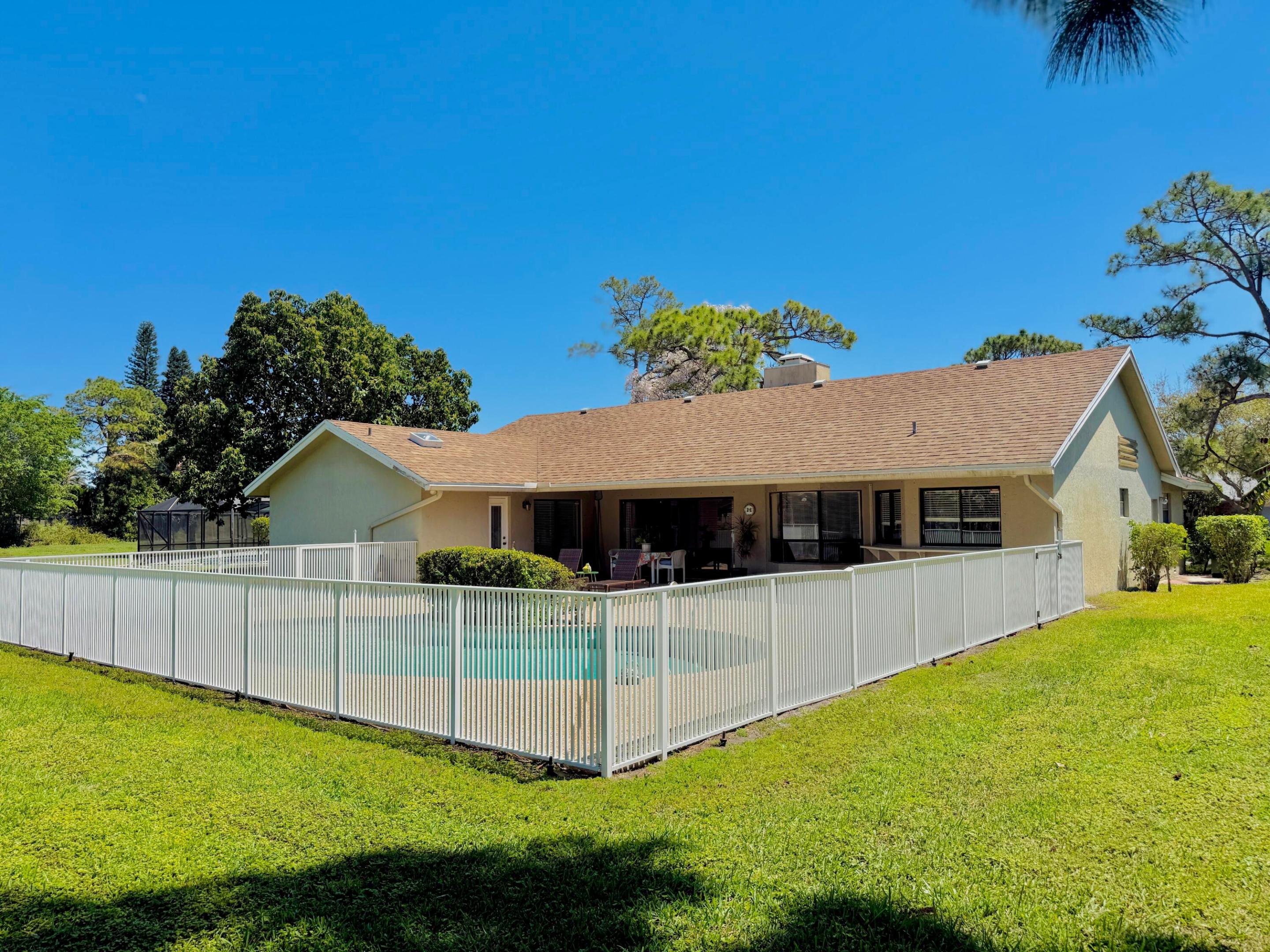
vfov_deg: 56.8
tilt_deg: +3.6
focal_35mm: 24
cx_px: 635
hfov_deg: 71.6
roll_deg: +0.9
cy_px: 476
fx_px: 881
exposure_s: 1/4975
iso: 80
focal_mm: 6.76
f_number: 1.78
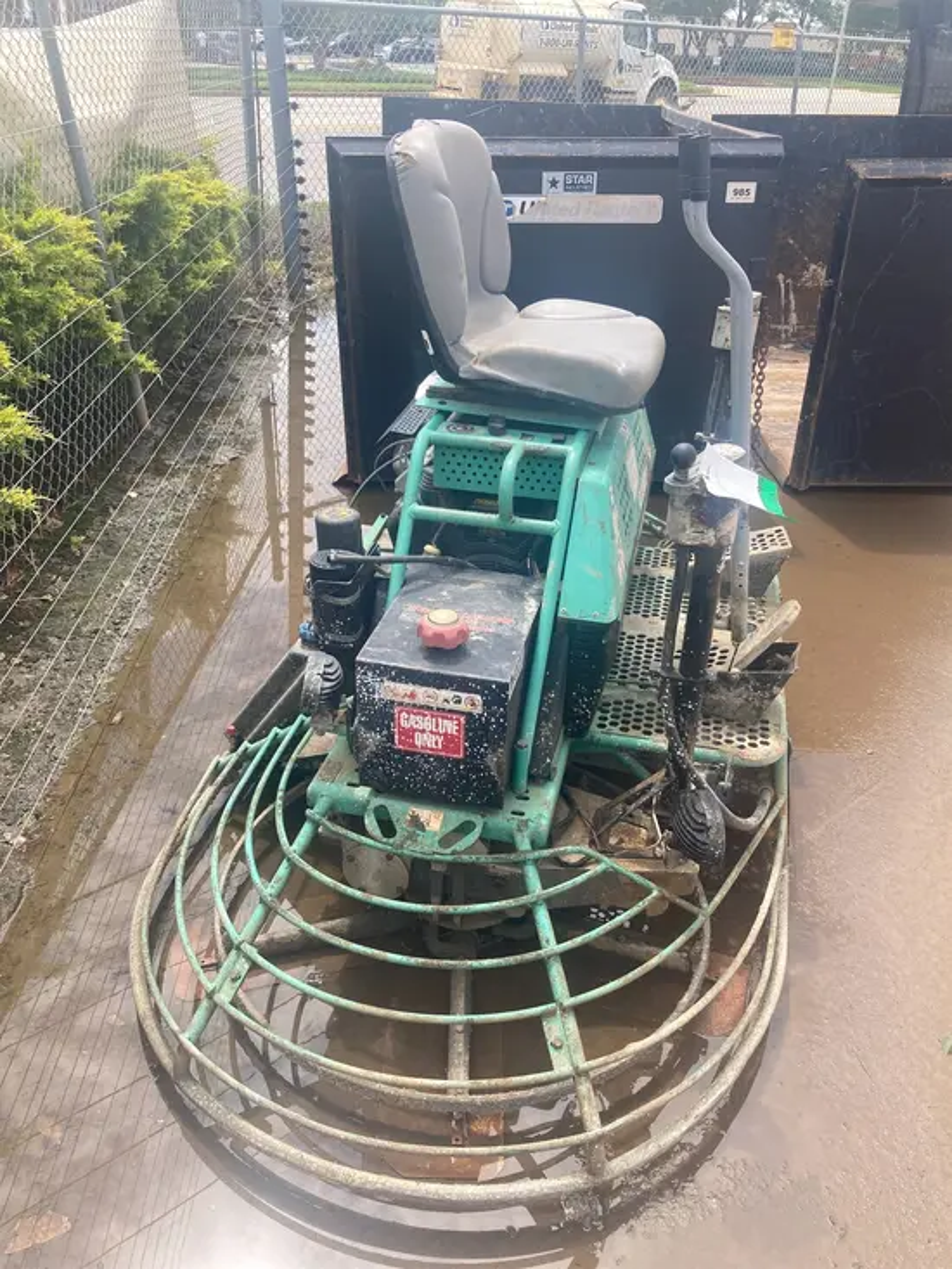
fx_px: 1026
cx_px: 476
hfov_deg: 49.8
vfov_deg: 63.4
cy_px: 634
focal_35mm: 28
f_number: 1.8
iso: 20
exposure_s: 1/1156
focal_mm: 3.99
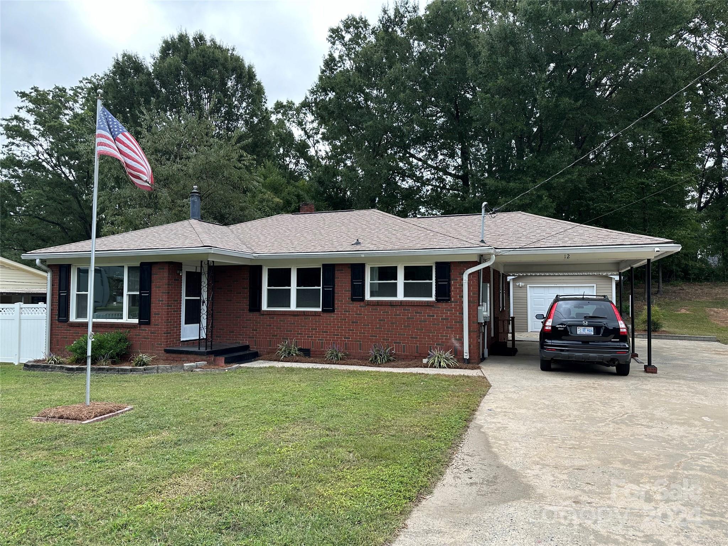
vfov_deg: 56.8
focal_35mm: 24
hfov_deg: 71.6
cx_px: 364
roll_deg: -0.5
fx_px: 505
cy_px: 273
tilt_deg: +3.0
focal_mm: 6.86
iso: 80
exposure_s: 1/918
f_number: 1.78
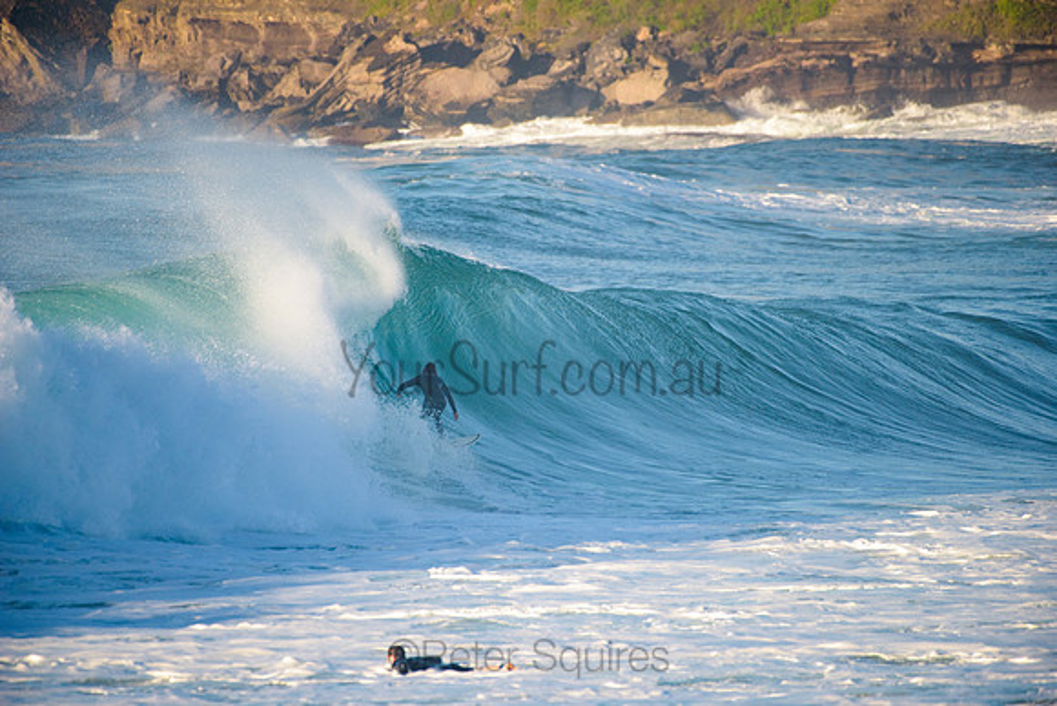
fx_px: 14686
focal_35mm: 500
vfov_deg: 2.8
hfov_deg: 4.1
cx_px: 528
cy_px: 353
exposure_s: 1/1600
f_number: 5.6
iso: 220
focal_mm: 500
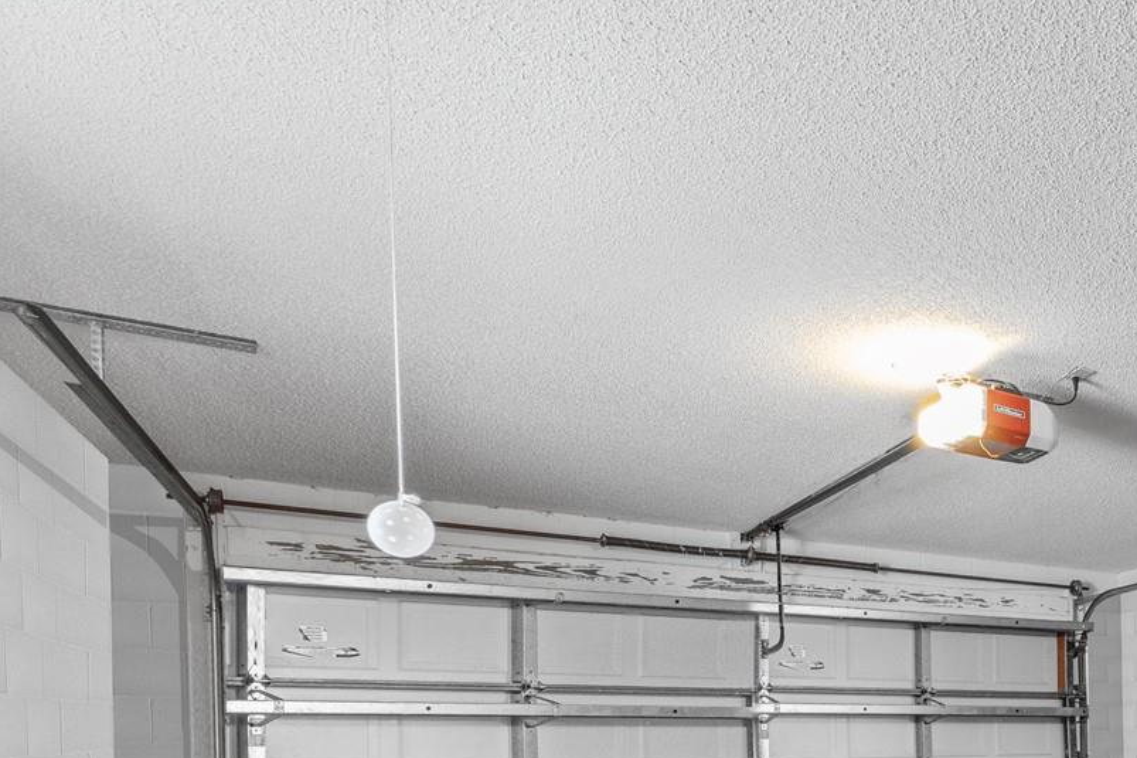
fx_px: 916
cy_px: 767
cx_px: 1063
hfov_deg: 53.9
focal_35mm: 29
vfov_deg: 39.4
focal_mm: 7
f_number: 8
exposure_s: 1
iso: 800
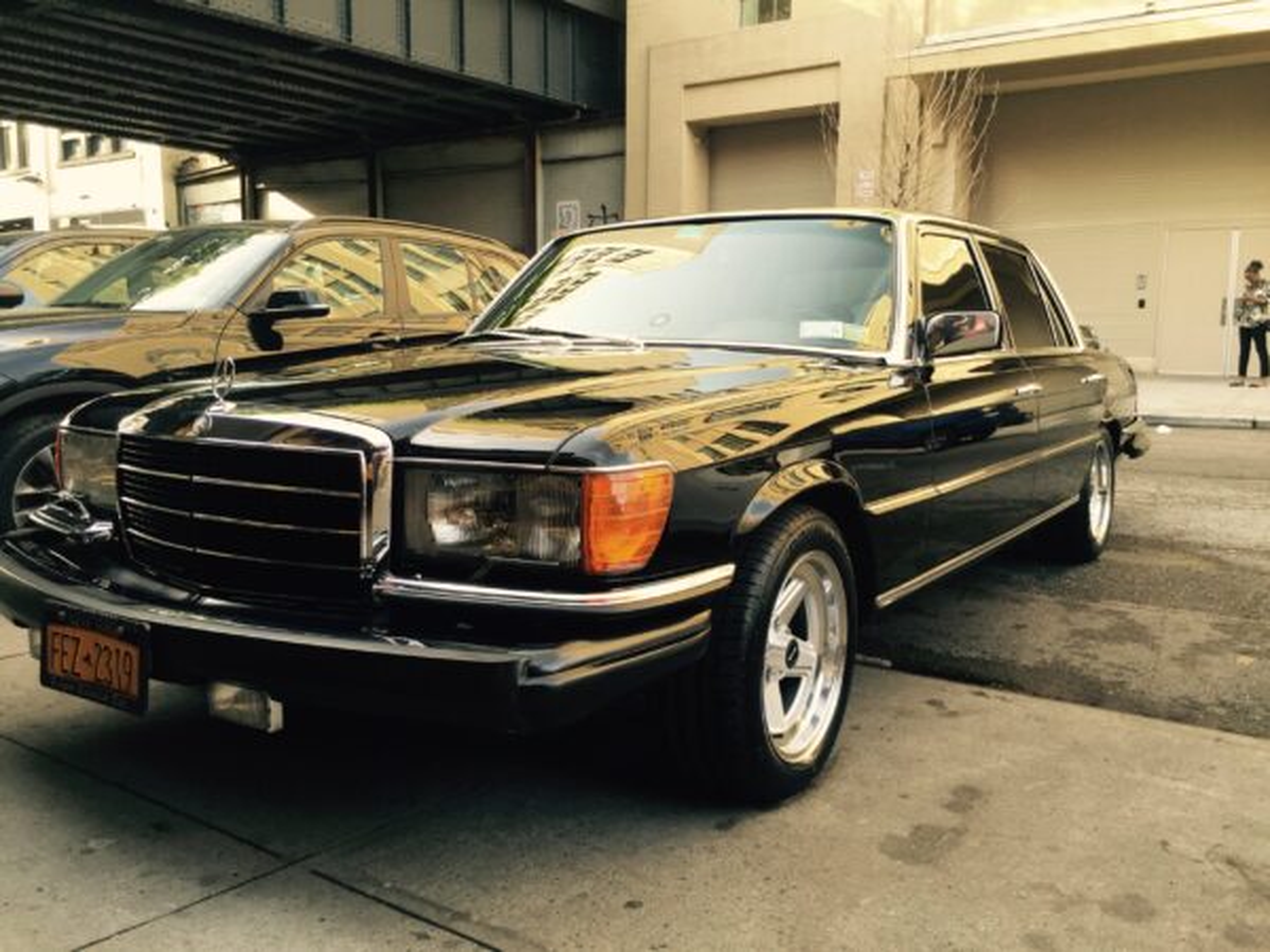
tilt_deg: -6.9
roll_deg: -1.3
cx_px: 635
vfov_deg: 48.2
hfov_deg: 61.7
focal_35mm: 29
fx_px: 1064
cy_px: 476
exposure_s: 1/120
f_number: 2.2
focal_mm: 4.15
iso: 50
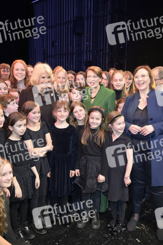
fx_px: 231
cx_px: 82
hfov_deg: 38.8
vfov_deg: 55.8
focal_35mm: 34
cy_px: 122
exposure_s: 1/250
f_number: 5.6
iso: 5000
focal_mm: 34
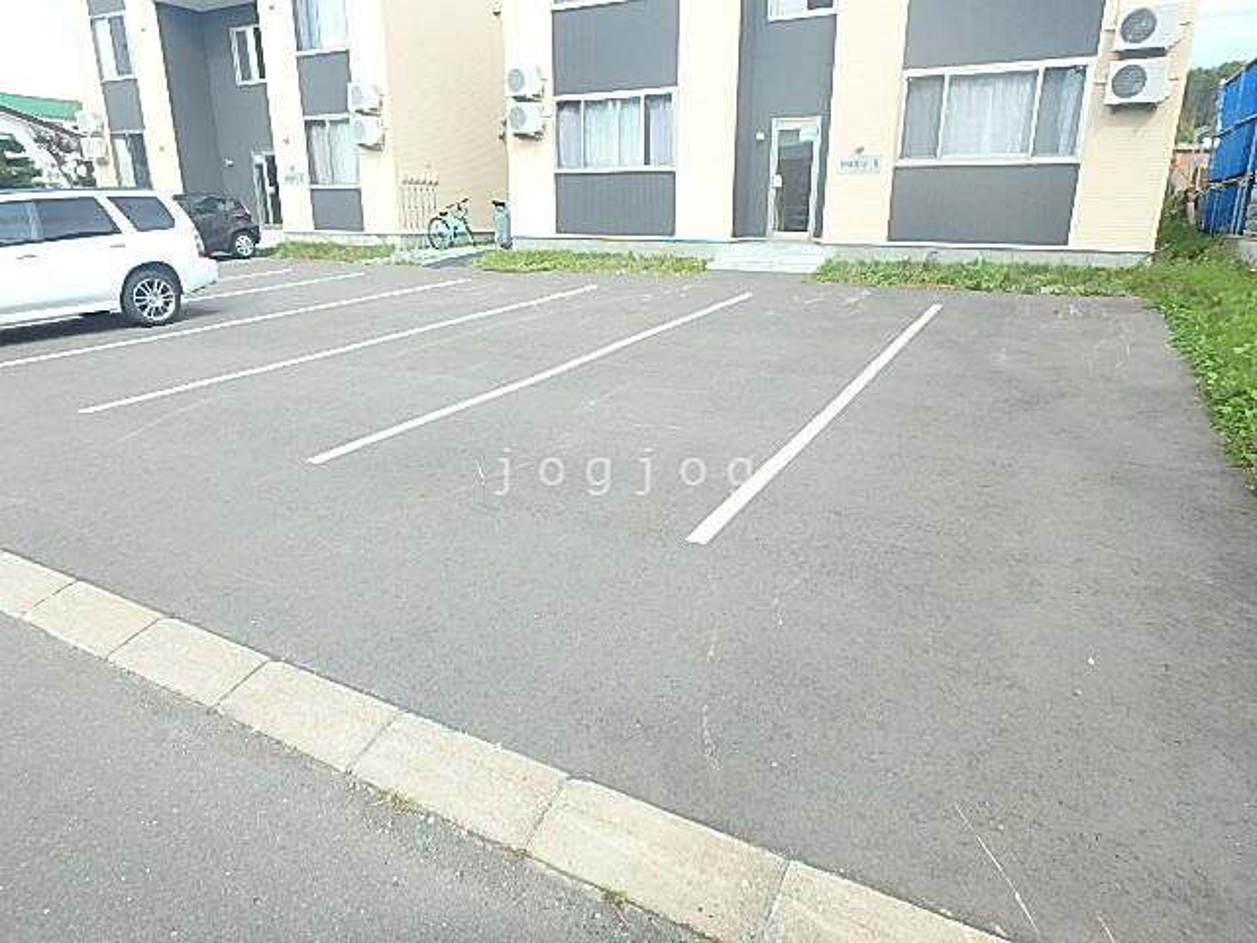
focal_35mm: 21
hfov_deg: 79.0
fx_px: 763
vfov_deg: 63.4
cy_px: 472
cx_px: 628
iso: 125
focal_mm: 3.7
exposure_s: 1/250
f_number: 3.5
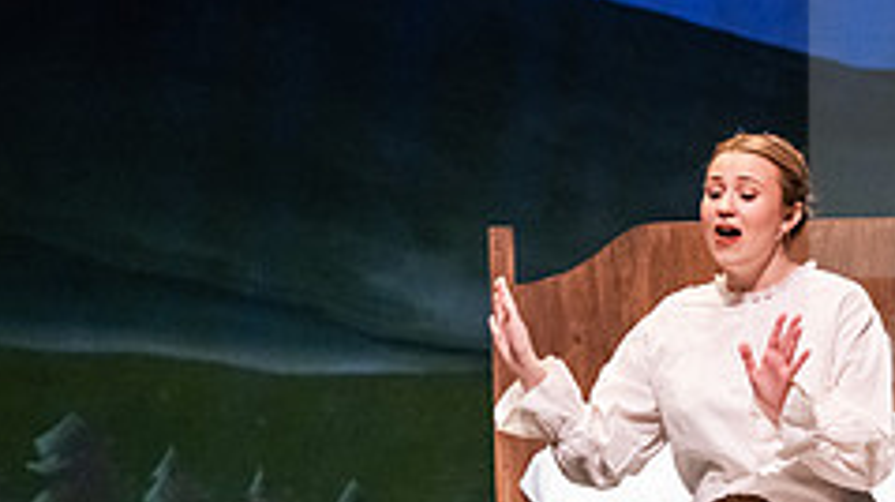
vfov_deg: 3.3
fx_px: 8750
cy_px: 418
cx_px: 697
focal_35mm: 369
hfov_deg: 5.9
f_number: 3.2
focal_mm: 145
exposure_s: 1/200
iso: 4000
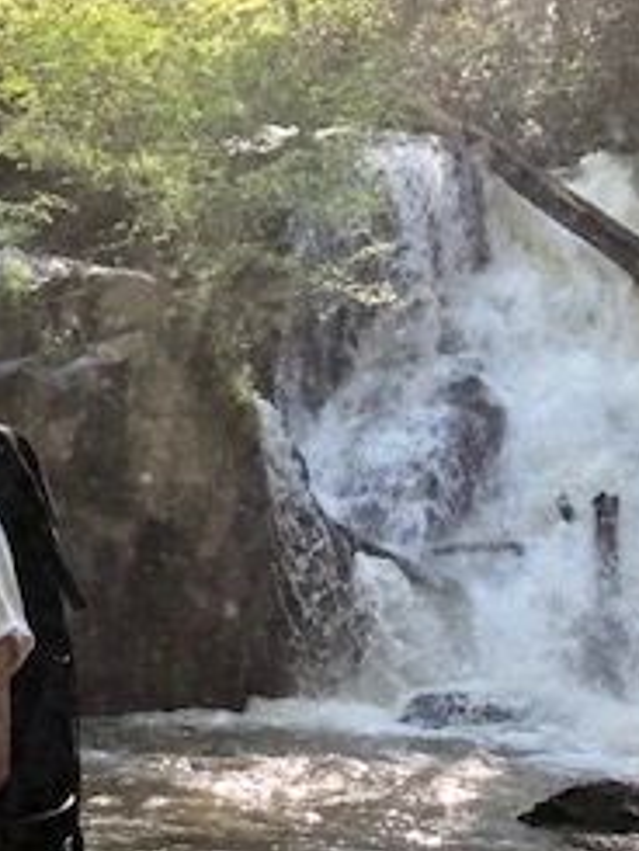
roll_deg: -1.2
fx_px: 1795
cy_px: 747
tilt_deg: -5.5
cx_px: -399
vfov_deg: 25.9
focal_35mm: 73
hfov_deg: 17.5
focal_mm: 3.99
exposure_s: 1/120
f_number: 1.8
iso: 32
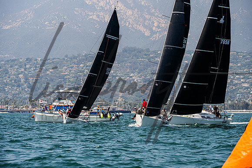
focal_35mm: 205
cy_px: 83
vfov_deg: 6.7
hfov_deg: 10.0
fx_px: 1438
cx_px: 123
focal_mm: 185
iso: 500
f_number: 8
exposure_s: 1/1600
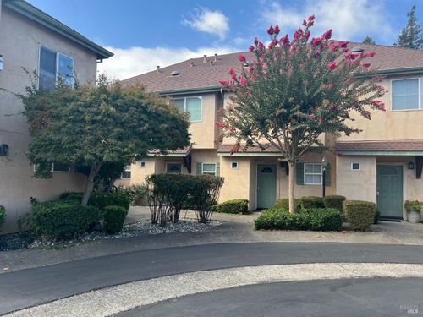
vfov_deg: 53.1
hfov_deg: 67.3
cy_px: 158
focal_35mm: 26
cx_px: 212
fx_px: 318
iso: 50
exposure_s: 1/808
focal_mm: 5.7
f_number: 1.5
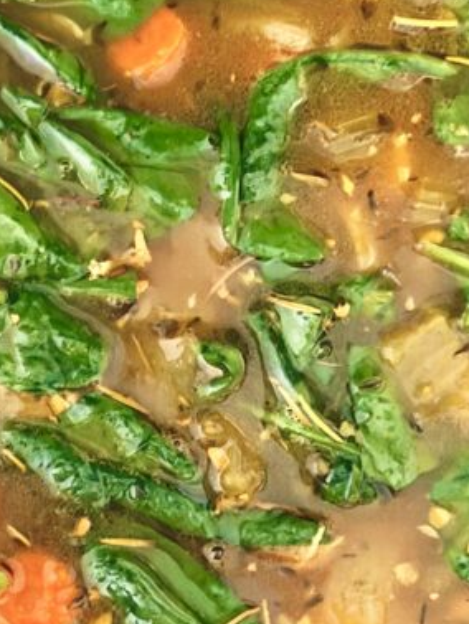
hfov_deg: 11.4
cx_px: 99
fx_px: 2346
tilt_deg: -87.3
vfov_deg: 15.2
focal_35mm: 130
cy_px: 307
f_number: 1.78
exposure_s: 1/18
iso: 800
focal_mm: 6.76
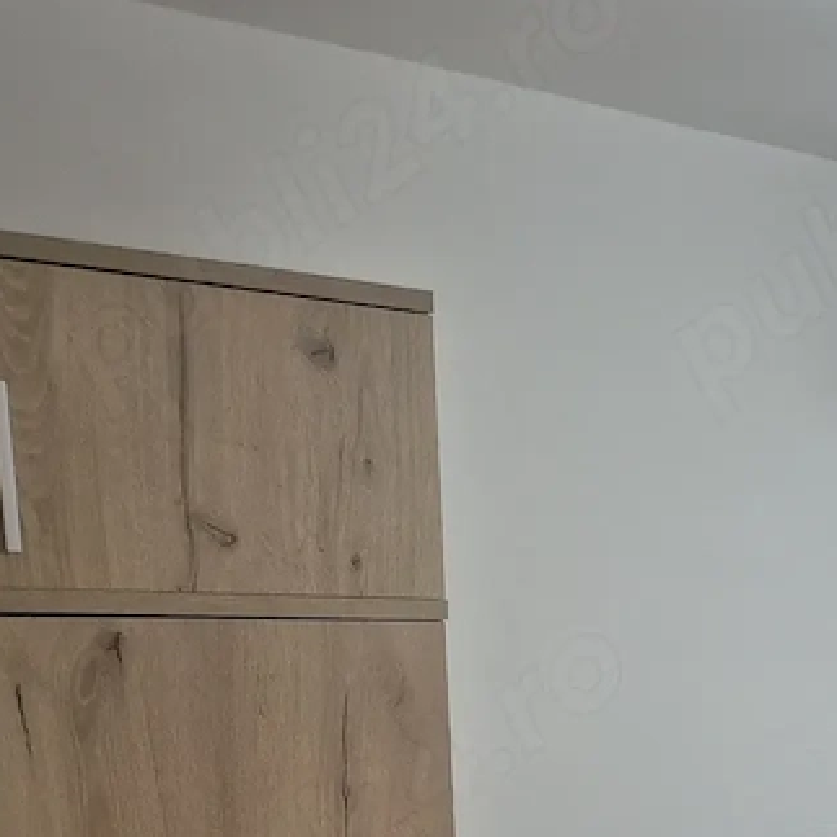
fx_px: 1723
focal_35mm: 63
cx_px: 1252
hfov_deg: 22.5
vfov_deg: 25.6
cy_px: 886
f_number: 1.8
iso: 320
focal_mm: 5.4
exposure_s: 1/100
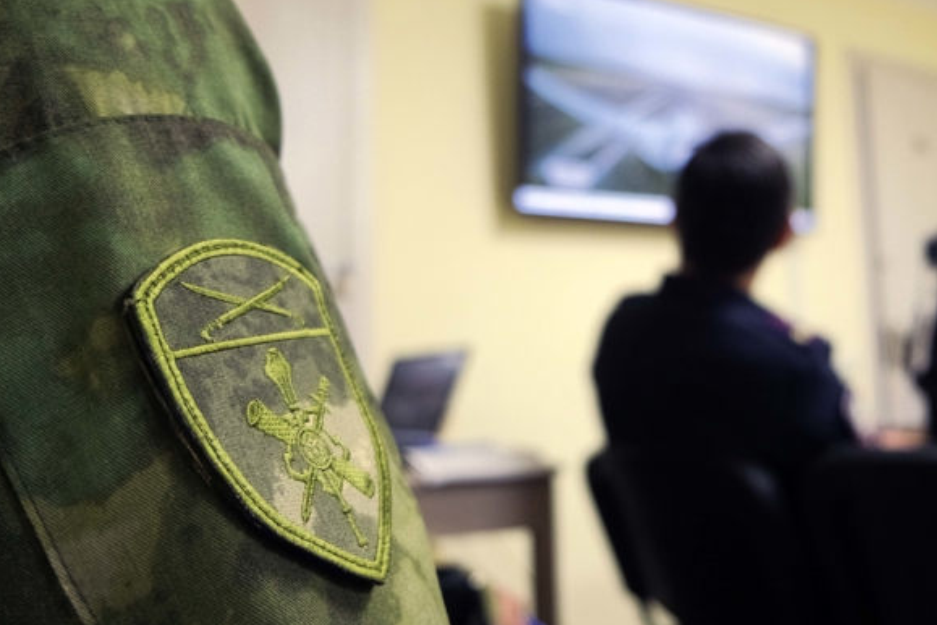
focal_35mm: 35
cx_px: 587
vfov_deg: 37.8
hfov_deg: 53.8
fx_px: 911
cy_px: 283
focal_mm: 18
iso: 1600
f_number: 2.8
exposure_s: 1/125
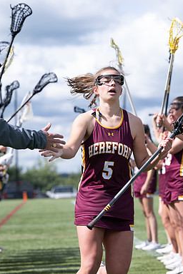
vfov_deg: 15.1
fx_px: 1037
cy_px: 137
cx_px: 103
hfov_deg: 10.1
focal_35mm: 136
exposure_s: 1/2000
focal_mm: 90
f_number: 3.5
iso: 220
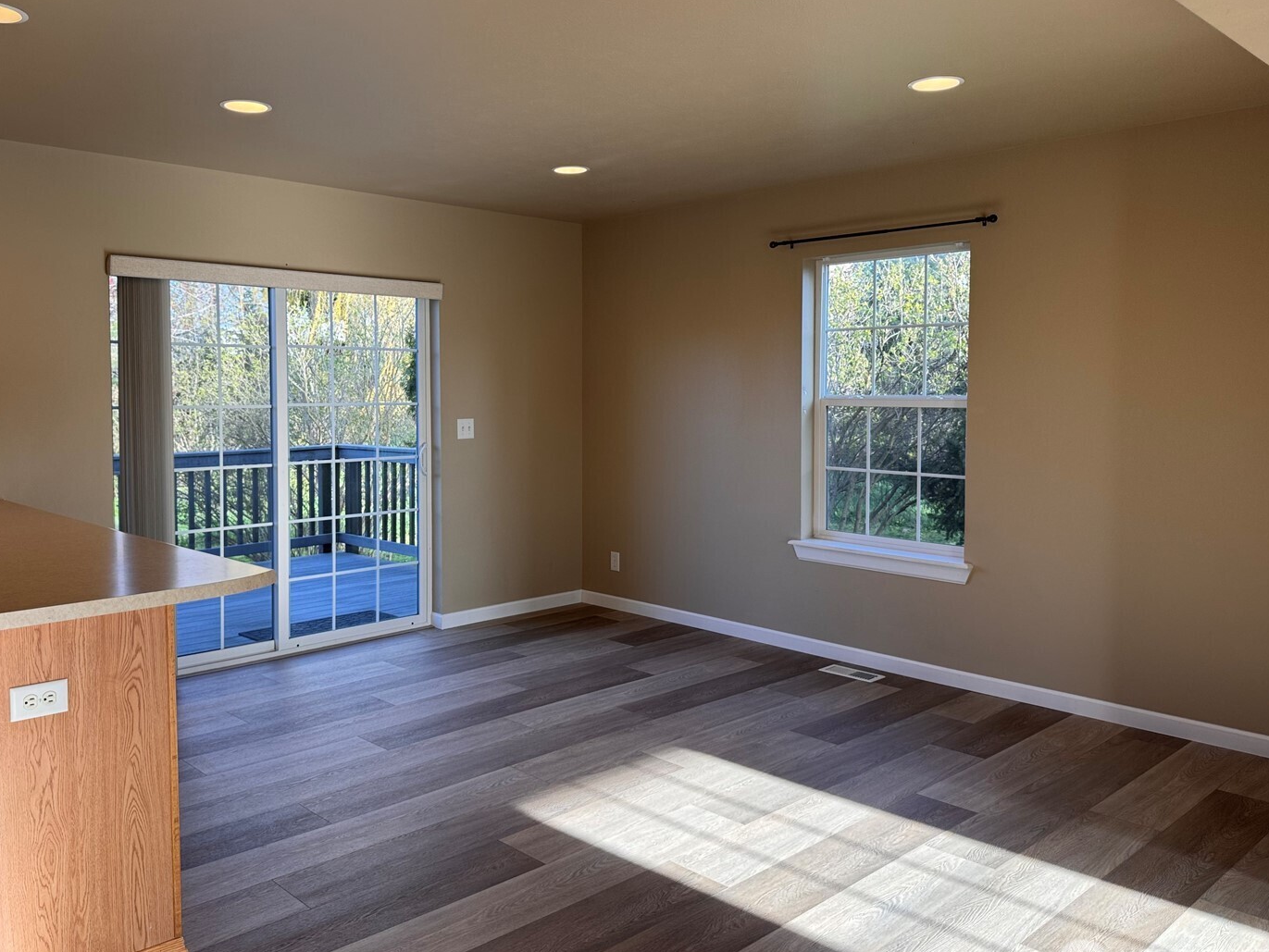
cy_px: 446
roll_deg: +0.4
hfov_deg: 63.2
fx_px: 1027
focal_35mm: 28
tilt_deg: -2.7
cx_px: 556
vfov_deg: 49.7
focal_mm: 6.76
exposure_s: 1/156
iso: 64
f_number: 1.78
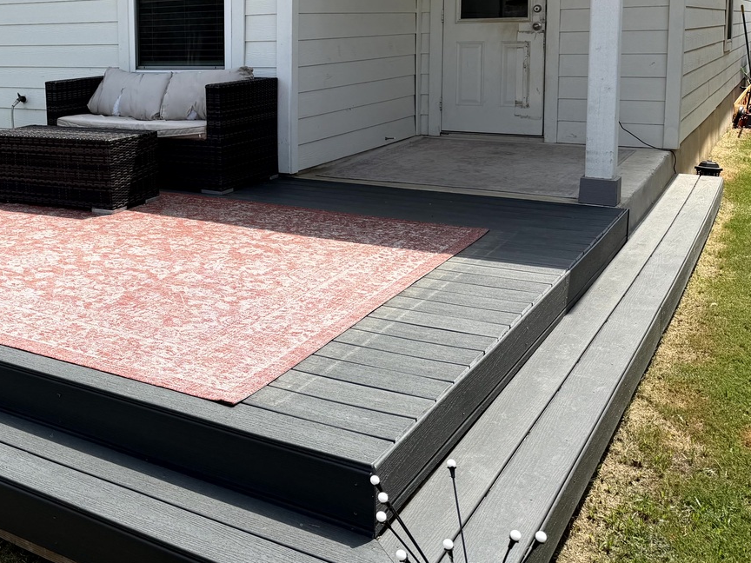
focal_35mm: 40
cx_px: 128
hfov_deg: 44.1
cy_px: 120
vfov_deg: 34.9
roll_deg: +1.5
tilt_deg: -4.5
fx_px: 868
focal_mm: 6.76
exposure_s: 1/3953
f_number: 1.78
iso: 80
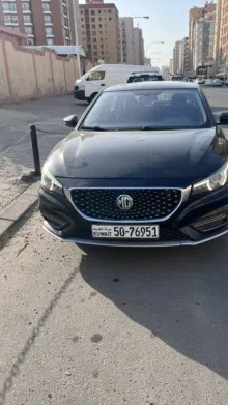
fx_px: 312
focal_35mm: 29
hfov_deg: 39.8
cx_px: 146
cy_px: 200
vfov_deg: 66.1
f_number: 1.5
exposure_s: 1/1412
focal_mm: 5.7
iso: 50
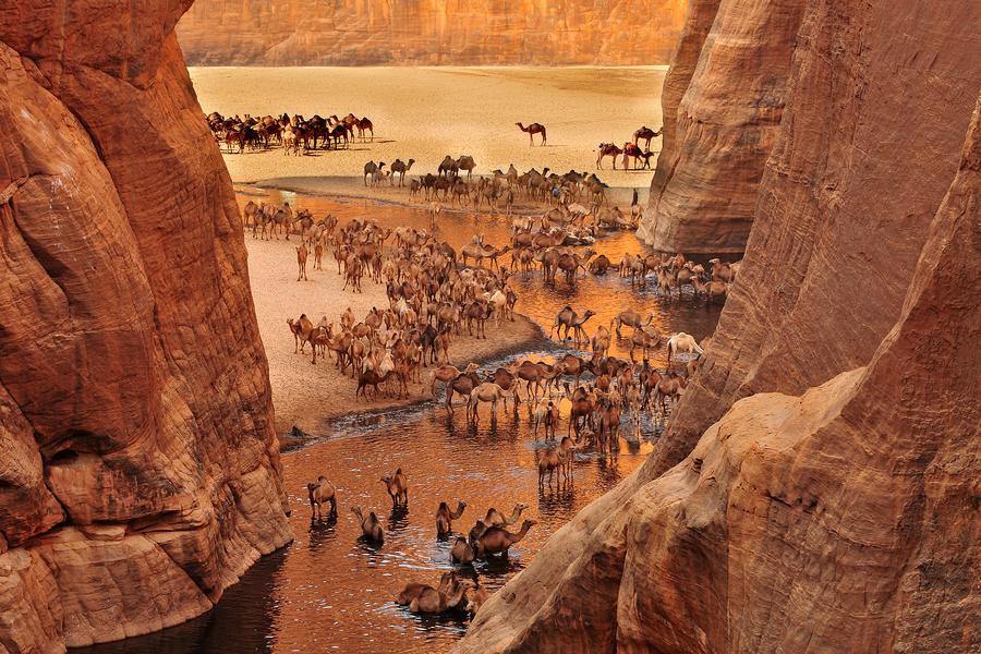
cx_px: 490
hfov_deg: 16.7
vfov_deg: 11.1
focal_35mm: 123
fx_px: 3351
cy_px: 327
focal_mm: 82
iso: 200
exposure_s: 1/125
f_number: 5.6
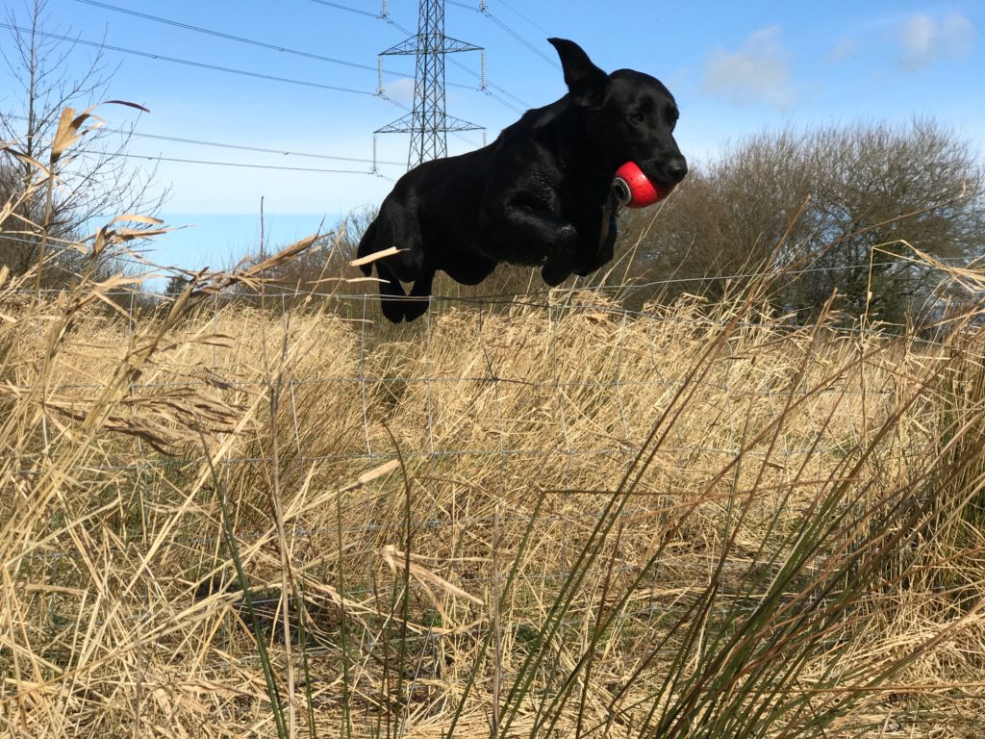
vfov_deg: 25.7
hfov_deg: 33.8
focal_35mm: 57
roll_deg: -2.4
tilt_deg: -1.1
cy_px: 370
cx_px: 492
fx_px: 1622
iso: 20
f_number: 2.8
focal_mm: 6.6
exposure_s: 1/833
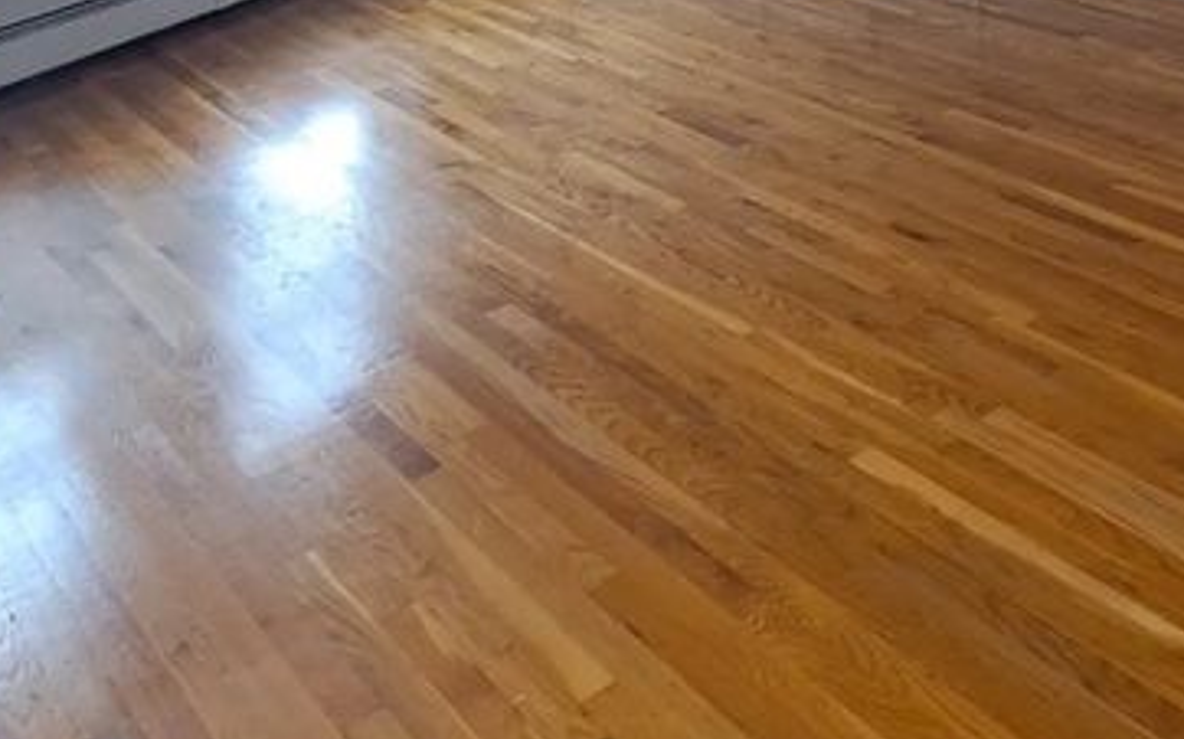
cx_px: 896
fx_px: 1258
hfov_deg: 48.4
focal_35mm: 39
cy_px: -307
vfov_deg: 26.0
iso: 50
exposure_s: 1/40
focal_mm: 1.74
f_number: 2.2
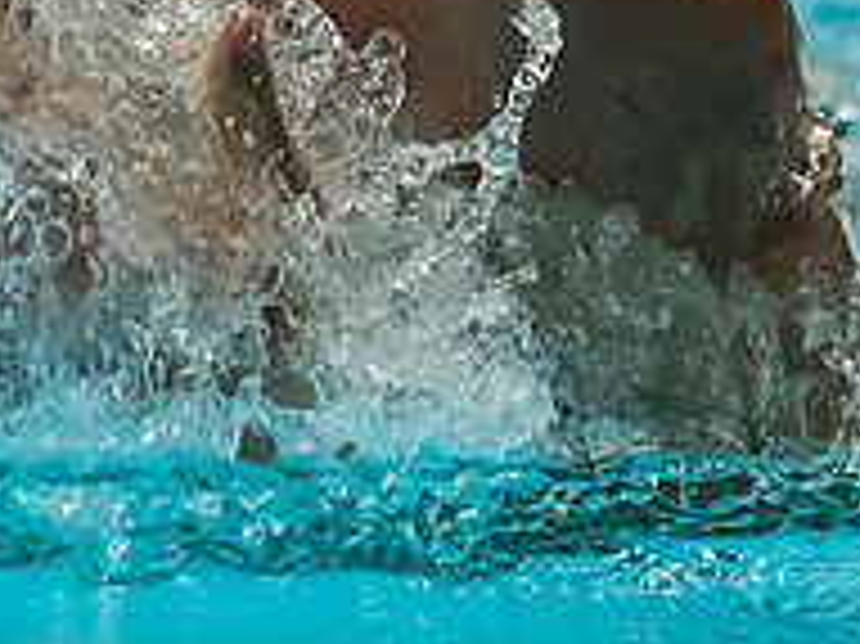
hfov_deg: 1.3
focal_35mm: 1528
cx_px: -140
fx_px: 37938
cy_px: 110
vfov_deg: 1.0
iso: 1600
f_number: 2.8
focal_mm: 150
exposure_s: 1/1000
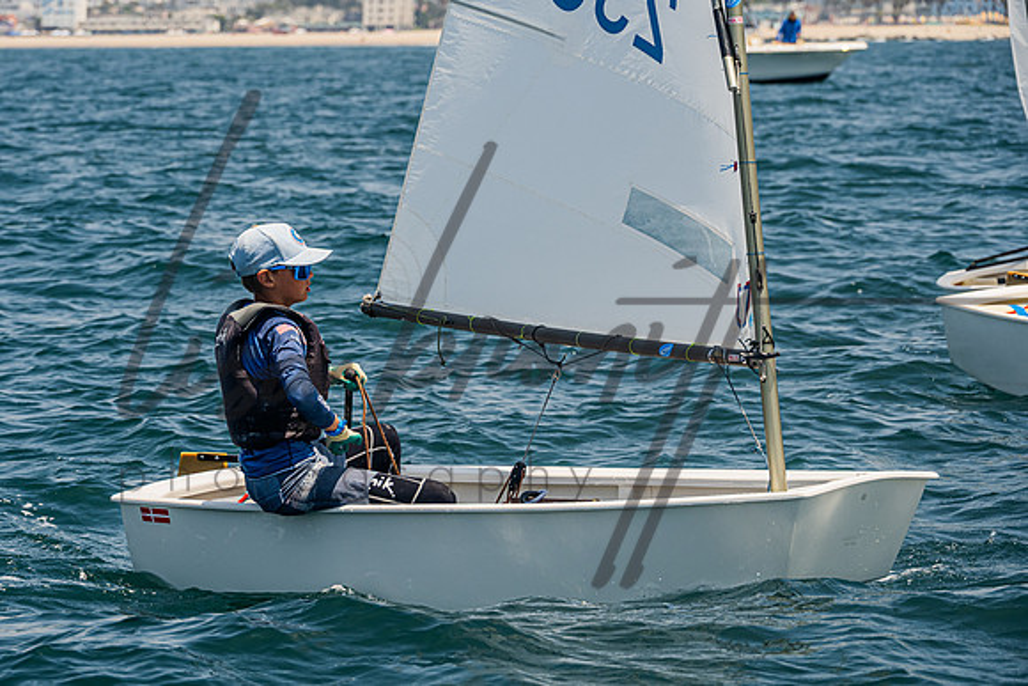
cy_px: 397
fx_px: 4704
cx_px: 388
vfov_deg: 8.3
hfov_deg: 12.5
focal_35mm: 165
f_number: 6.7
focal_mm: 125
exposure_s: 1/1000
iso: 250
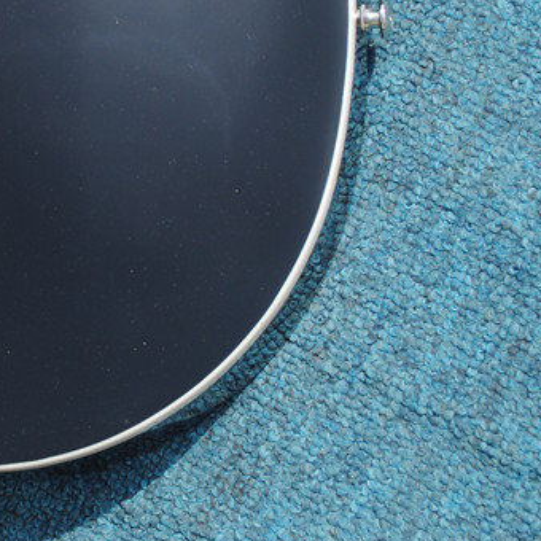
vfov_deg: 13.2
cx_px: -208
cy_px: 61
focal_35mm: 131
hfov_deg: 12.8
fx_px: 2321
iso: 100
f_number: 7.1
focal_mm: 35
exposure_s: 1/200
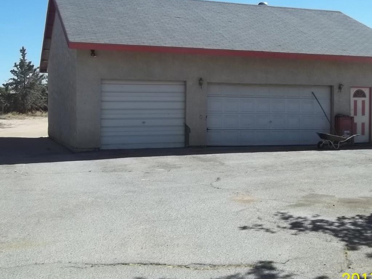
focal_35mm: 47
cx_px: 191
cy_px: 124
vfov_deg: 30.8
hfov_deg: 40.4
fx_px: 505
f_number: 8.8
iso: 64
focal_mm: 5.7
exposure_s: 1/125
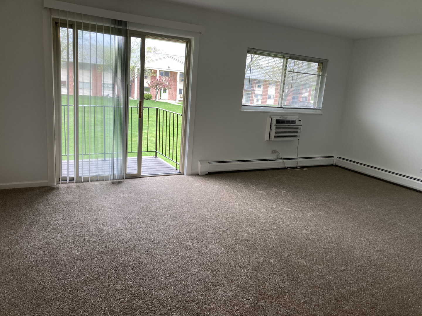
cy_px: 158
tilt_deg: -12.0
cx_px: 211
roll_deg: -4.6
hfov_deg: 63.4
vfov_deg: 49.7
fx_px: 341
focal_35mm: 28
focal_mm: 3.99
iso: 40
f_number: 1.8
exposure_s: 1/120
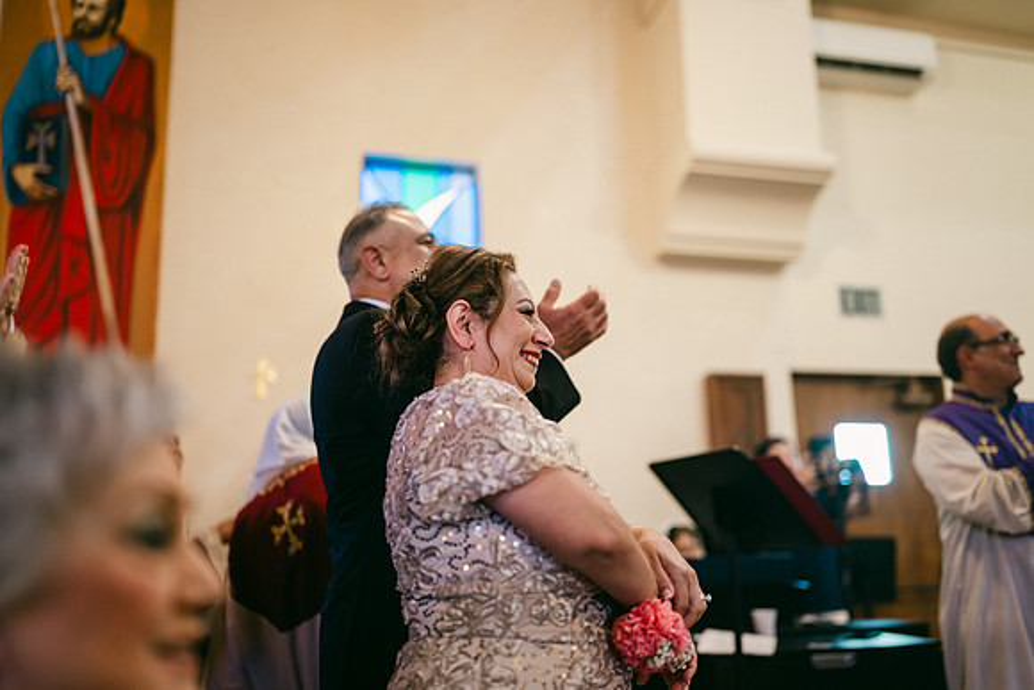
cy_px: 345
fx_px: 1005
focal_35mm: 35
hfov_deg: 54.4
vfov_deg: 37.9
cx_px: 517
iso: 800
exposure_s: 1/320
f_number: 1.2
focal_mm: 35
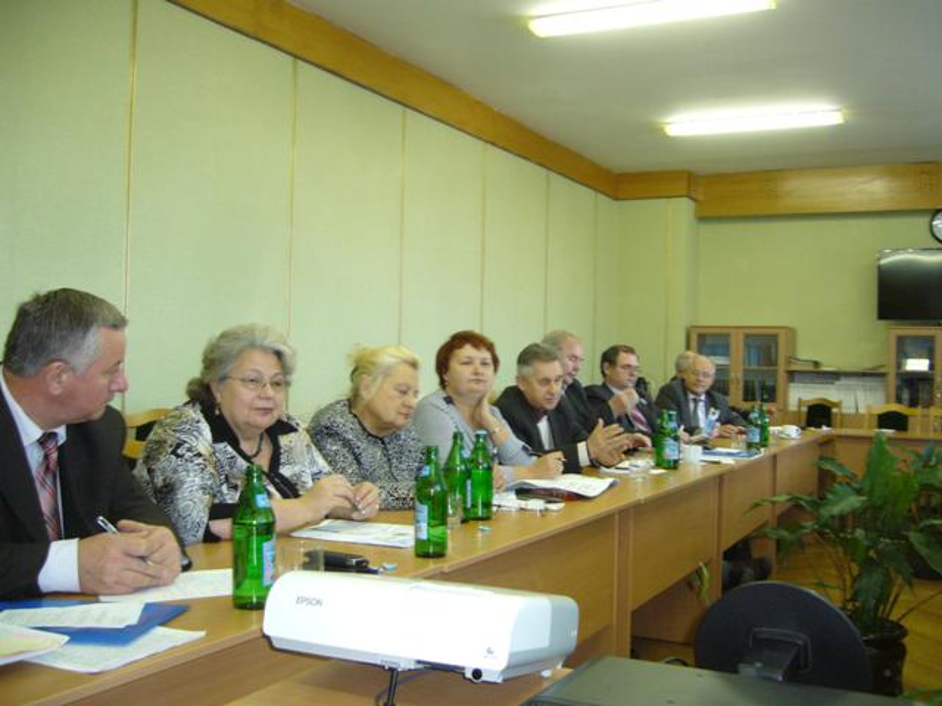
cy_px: 353
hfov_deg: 52.6
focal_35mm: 35
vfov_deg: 40.7
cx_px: 471
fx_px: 952
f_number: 2.8
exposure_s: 1/30
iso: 200
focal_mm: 5.8
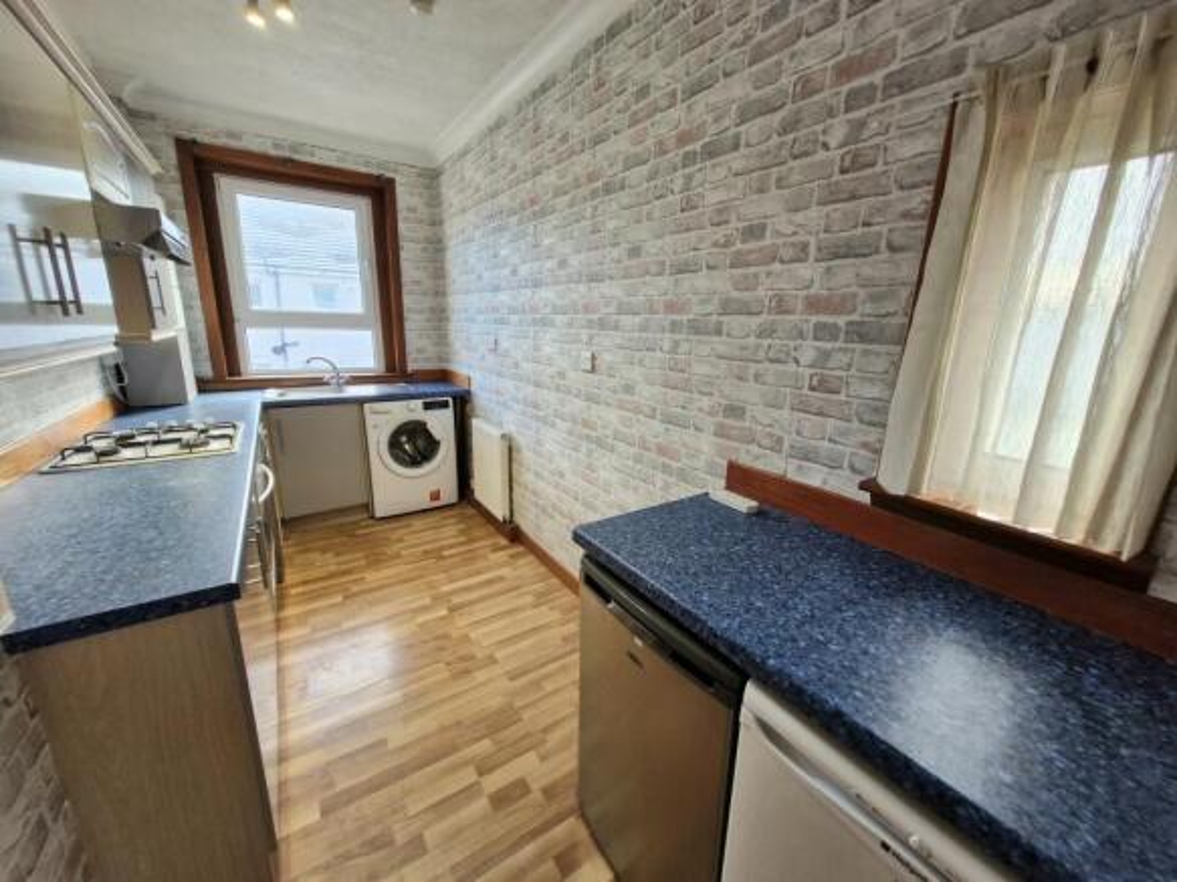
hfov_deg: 106.2
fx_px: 442
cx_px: 588
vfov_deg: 89.9
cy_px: 441
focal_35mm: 13
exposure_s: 1/50
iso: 80
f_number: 2.2
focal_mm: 1.74
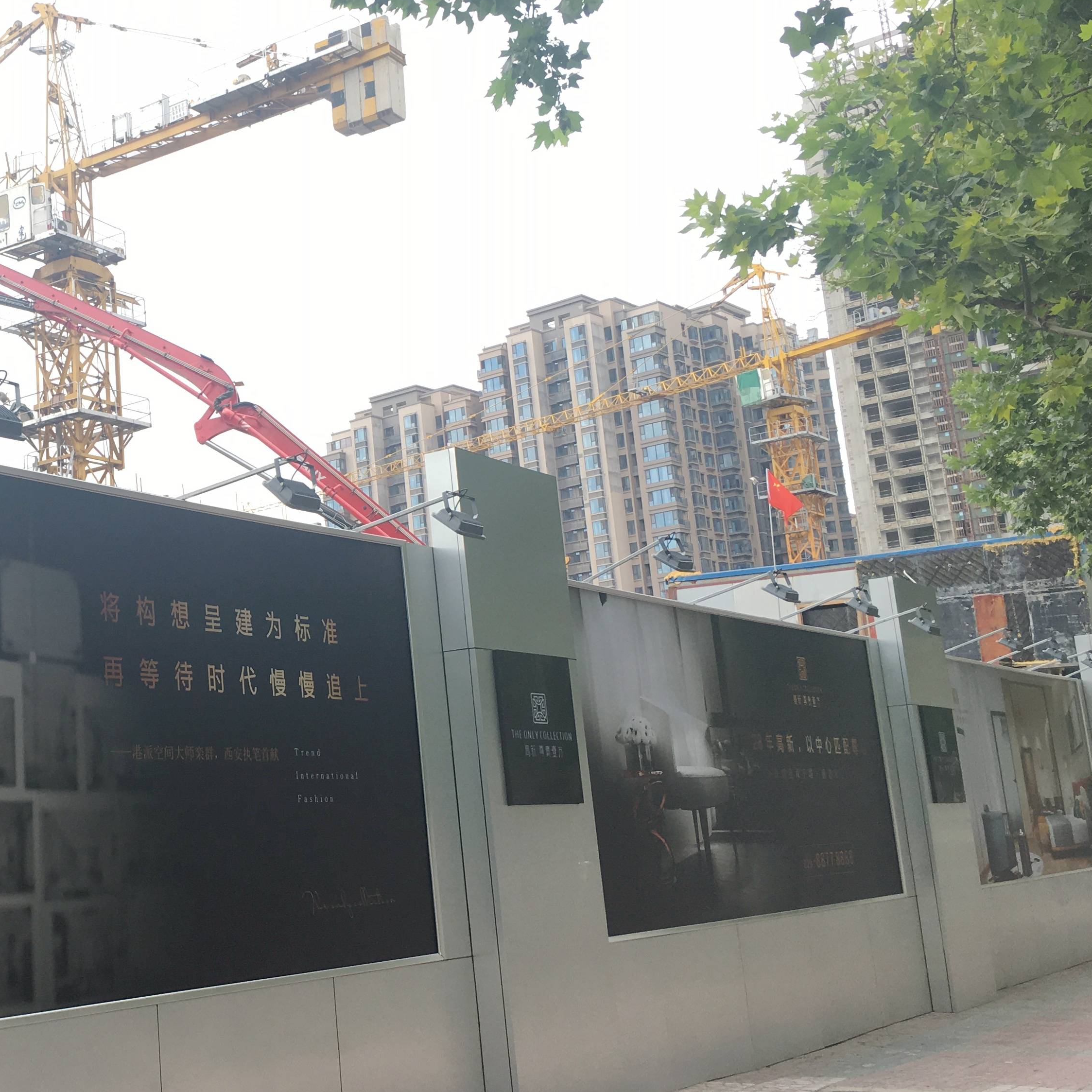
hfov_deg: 35.0
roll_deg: +3.4
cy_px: 510
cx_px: 146
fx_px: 1642
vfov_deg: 36.8
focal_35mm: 46
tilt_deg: +12.6
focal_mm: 4.15
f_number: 2.2
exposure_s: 1/268
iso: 25
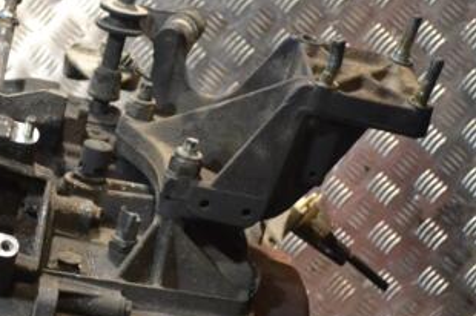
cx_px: 18
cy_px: 252
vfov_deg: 14.6
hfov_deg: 21.3
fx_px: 1228
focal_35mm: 93
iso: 3200
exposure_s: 1/100
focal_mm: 32
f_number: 5
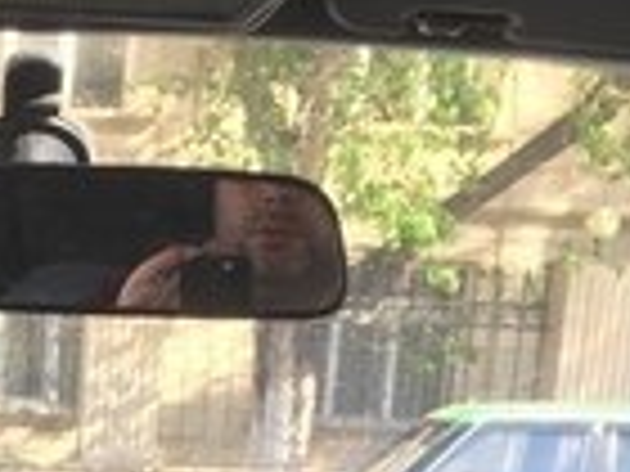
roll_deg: -2.9
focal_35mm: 103
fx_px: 1875
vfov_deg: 12.6
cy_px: 948
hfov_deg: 18.4
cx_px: -40
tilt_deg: -15.4
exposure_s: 1/100
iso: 32
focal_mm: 4.15
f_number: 2.2
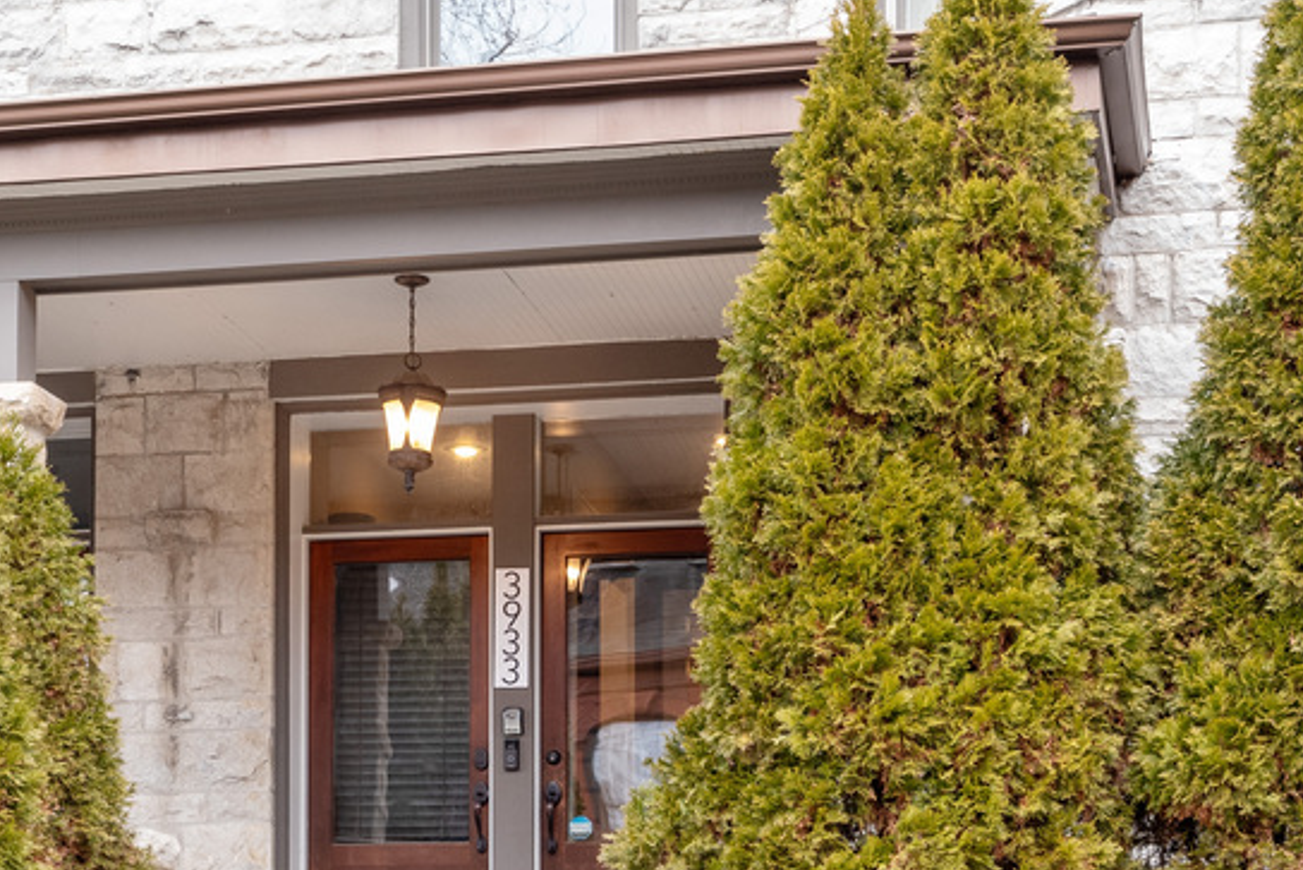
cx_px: 453
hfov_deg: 25.2
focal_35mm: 80
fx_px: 2896
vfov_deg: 17.0
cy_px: 590
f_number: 8
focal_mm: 29
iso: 400
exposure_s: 1/20
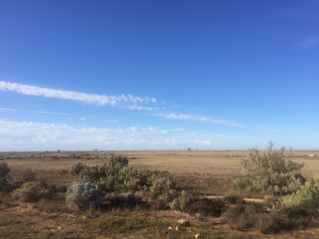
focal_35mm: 29
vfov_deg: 48.2
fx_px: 267
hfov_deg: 61.7
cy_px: 120
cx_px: 160
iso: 32
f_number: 2.2
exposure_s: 1/2564
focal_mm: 4.15
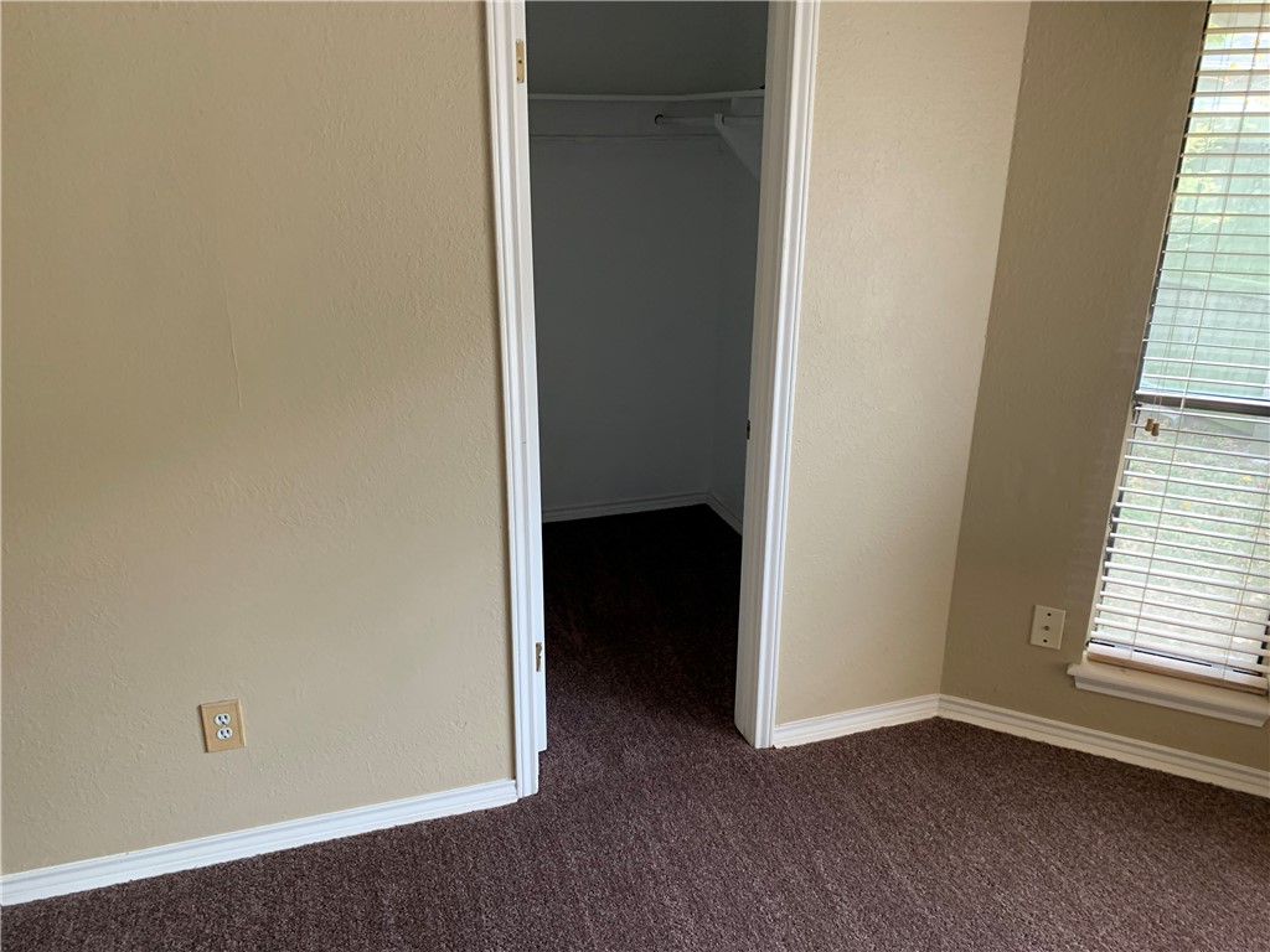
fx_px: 954
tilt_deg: -22.1
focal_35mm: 26
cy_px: 476
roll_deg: +0.8
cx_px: 635
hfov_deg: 67.3
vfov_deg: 53.1
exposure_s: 1/60
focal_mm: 4.25
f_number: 1.8
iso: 100
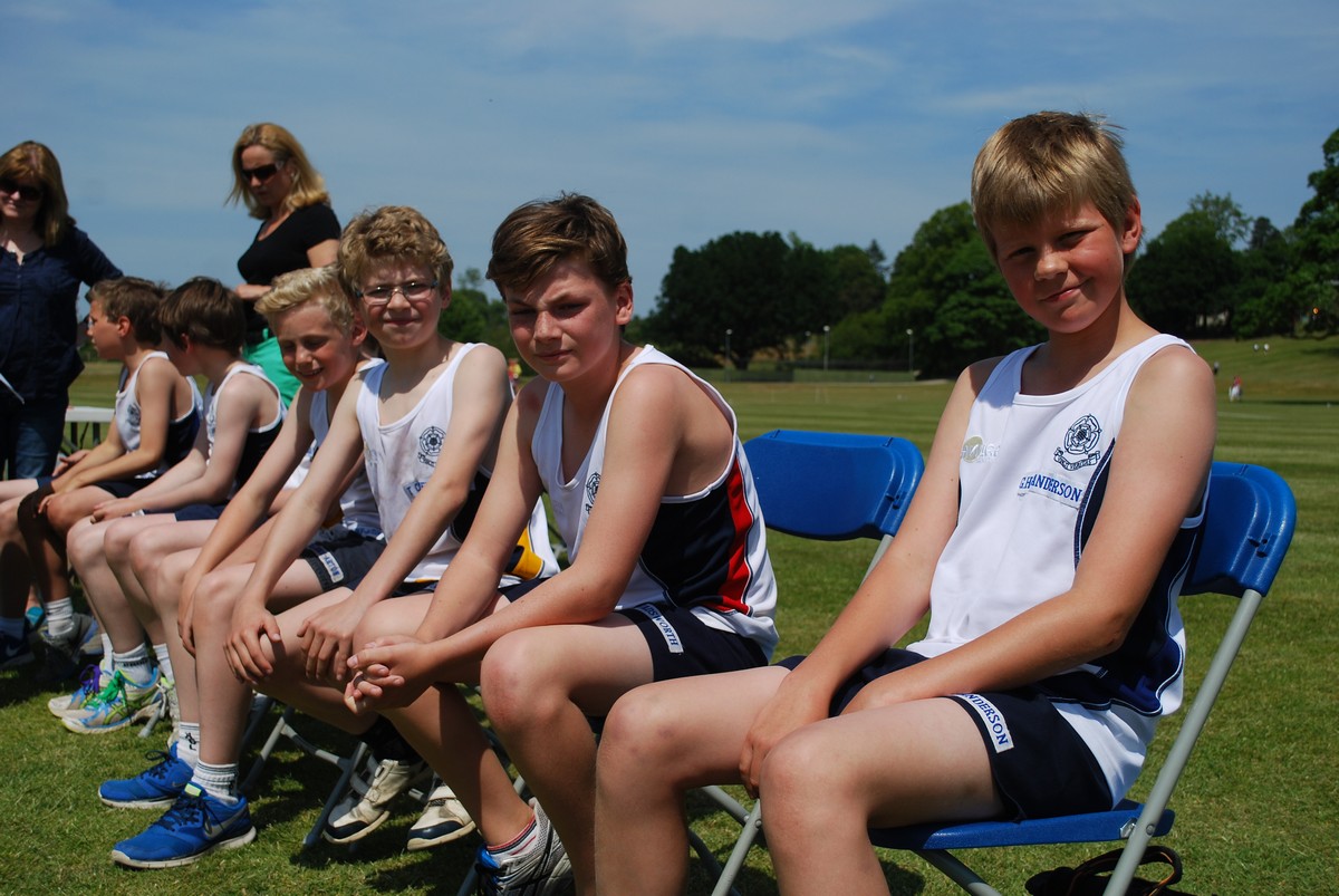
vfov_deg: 30.9
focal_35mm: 44
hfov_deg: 44.9
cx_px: 670
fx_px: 1620
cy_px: 448
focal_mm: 29
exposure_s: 1/1250
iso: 100
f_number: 4.8
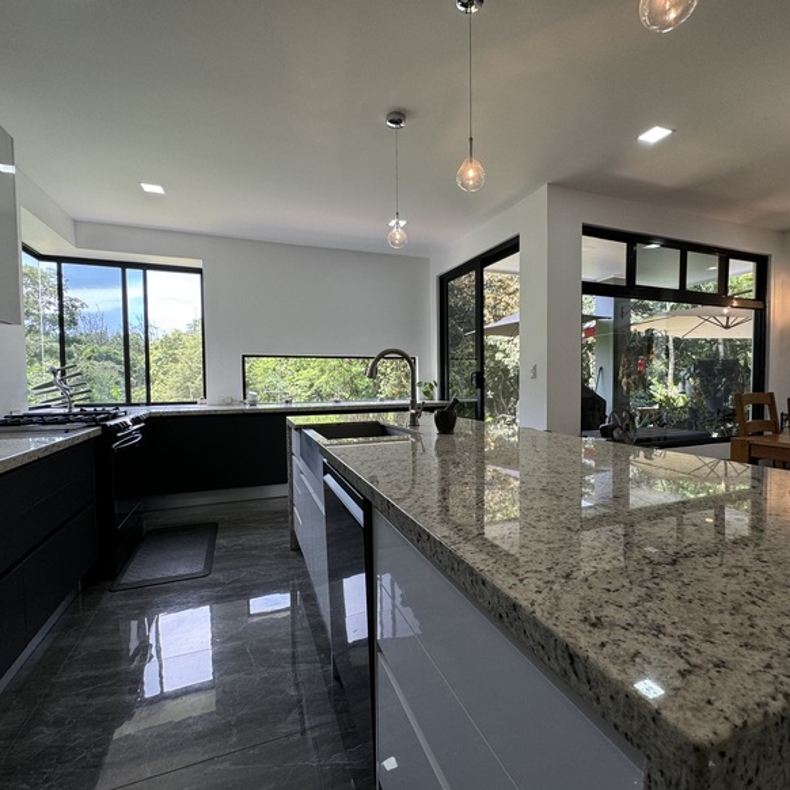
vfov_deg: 84.0
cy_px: 398
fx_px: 439
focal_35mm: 17
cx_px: 422
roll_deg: +0.7
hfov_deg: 83.8
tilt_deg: -2.5
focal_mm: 2.22
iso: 100
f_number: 2.2
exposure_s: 1/120
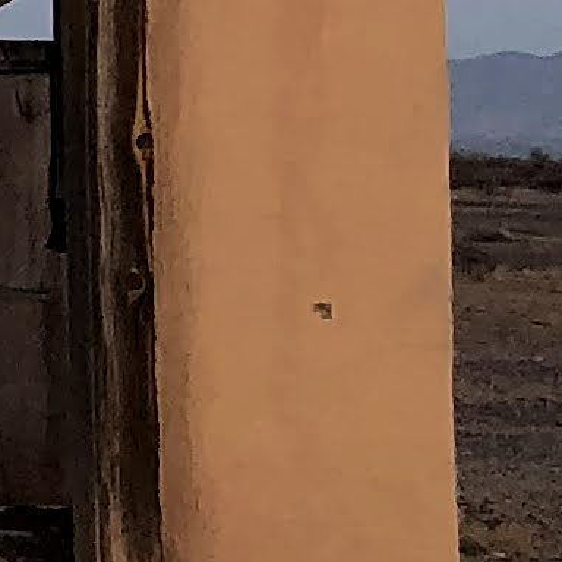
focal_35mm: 260
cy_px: -527
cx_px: -2280
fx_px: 4776
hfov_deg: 5.2
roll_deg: -0.5
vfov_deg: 6.5
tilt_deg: +6.5
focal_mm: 4
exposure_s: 1/125
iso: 20
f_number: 1.8
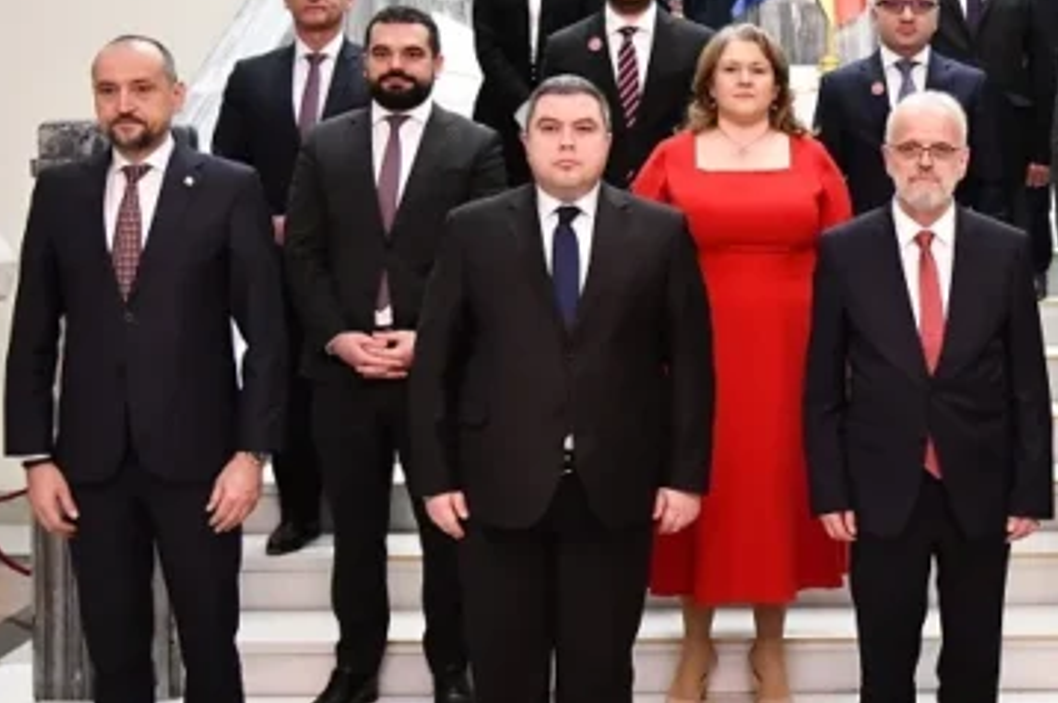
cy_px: 266
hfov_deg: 30.2
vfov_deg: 20.8
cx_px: 857
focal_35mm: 65
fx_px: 1908
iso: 8000
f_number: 4
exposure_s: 1/100
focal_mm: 31
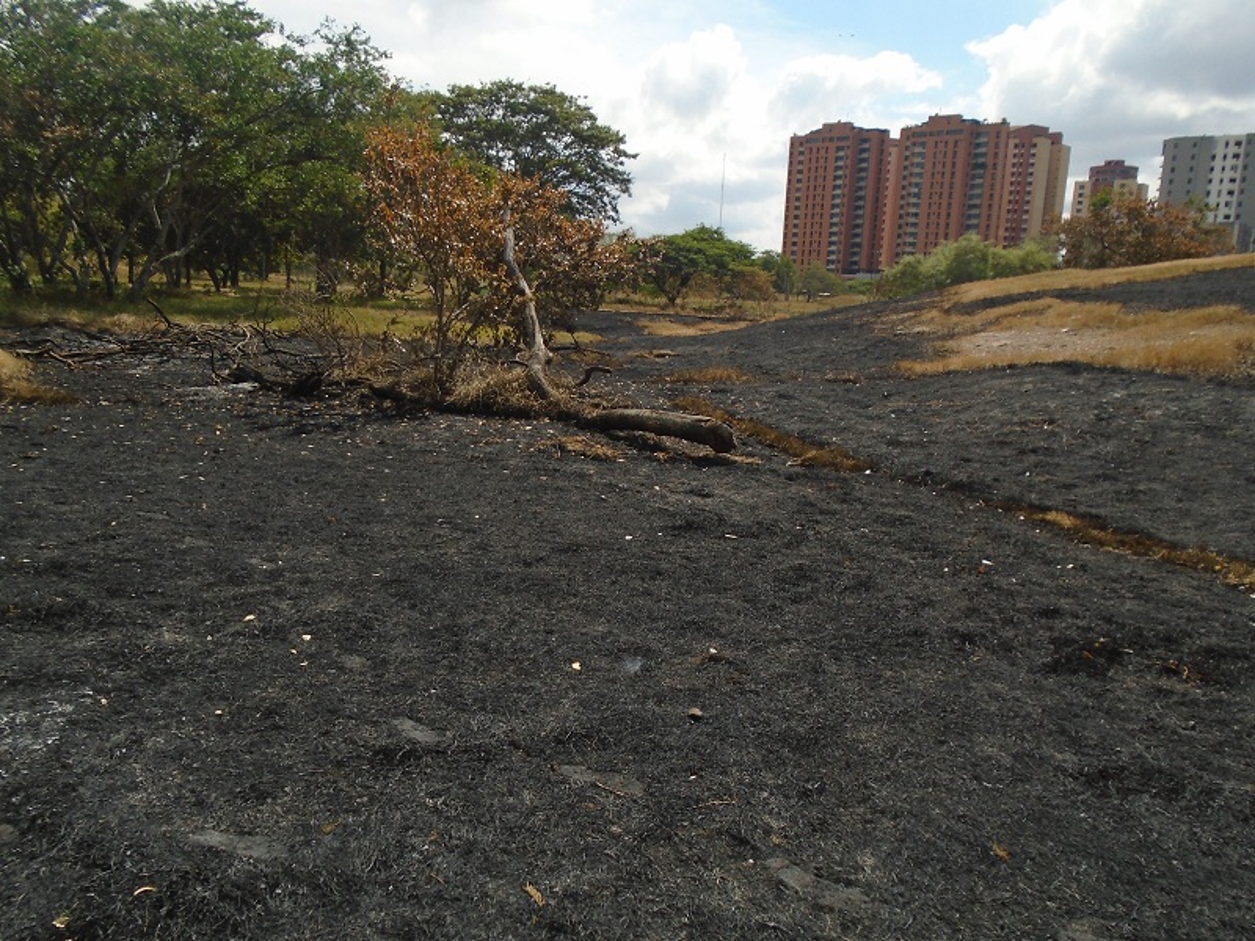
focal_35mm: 26
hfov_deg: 67.3
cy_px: 470
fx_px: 943
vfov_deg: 53.1
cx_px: 628
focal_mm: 4.6
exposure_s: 1/1500
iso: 100
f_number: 3.2
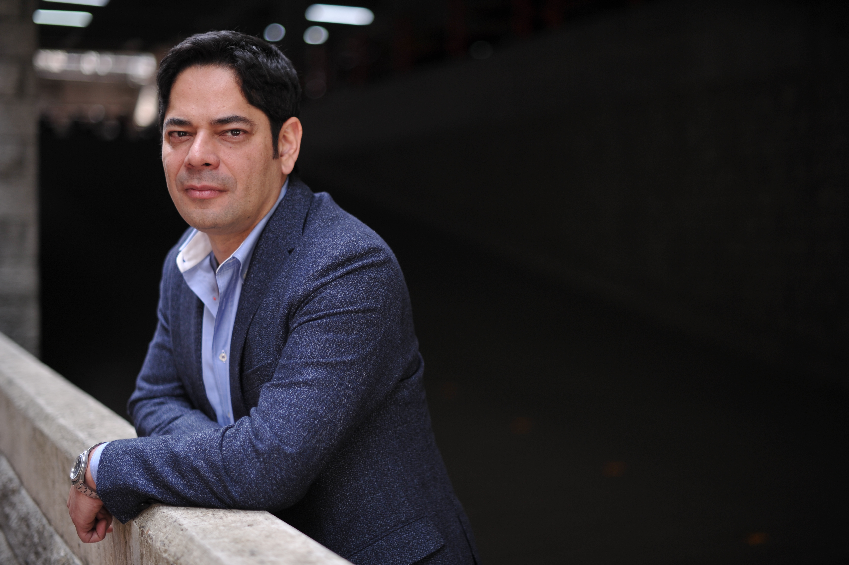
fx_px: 1178
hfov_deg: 39.6
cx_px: 424
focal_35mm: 50
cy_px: 282
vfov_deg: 27.0
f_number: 1.6
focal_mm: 50
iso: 320
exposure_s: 1/800
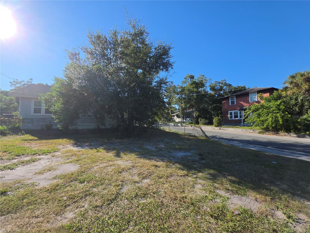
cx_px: 155
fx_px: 116
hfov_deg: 106.2
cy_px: 116
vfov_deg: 89.9
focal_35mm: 13
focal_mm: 2.2
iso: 40
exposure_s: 1/2271
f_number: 1.9
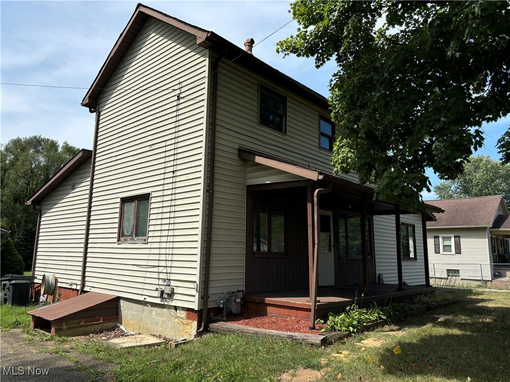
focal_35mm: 26
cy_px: 191
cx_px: 255
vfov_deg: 53.1
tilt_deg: +9.0
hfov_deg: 67.3
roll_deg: -1.4
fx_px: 383
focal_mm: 5.96
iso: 50
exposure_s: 1/3021
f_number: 1.6
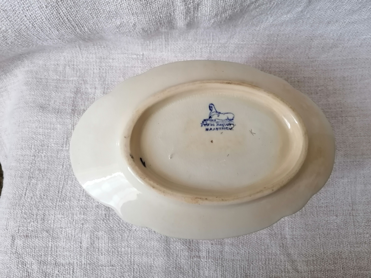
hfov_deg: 65.3
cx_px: 186
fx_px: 289
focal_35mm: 27
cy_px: 139
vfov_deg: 51.4
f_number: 1.8
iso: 500
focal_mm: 4.75
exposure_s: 1/25
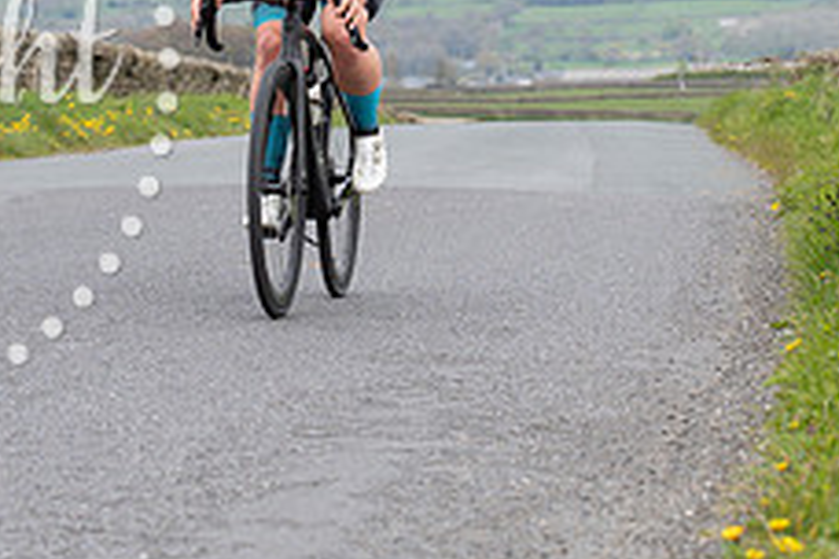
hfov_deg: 11.2
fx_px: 4265
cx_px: 405
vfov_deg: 7.4
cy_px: -123
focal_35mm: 183
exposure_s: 1/640
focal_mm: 72
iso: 200
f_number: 4.5
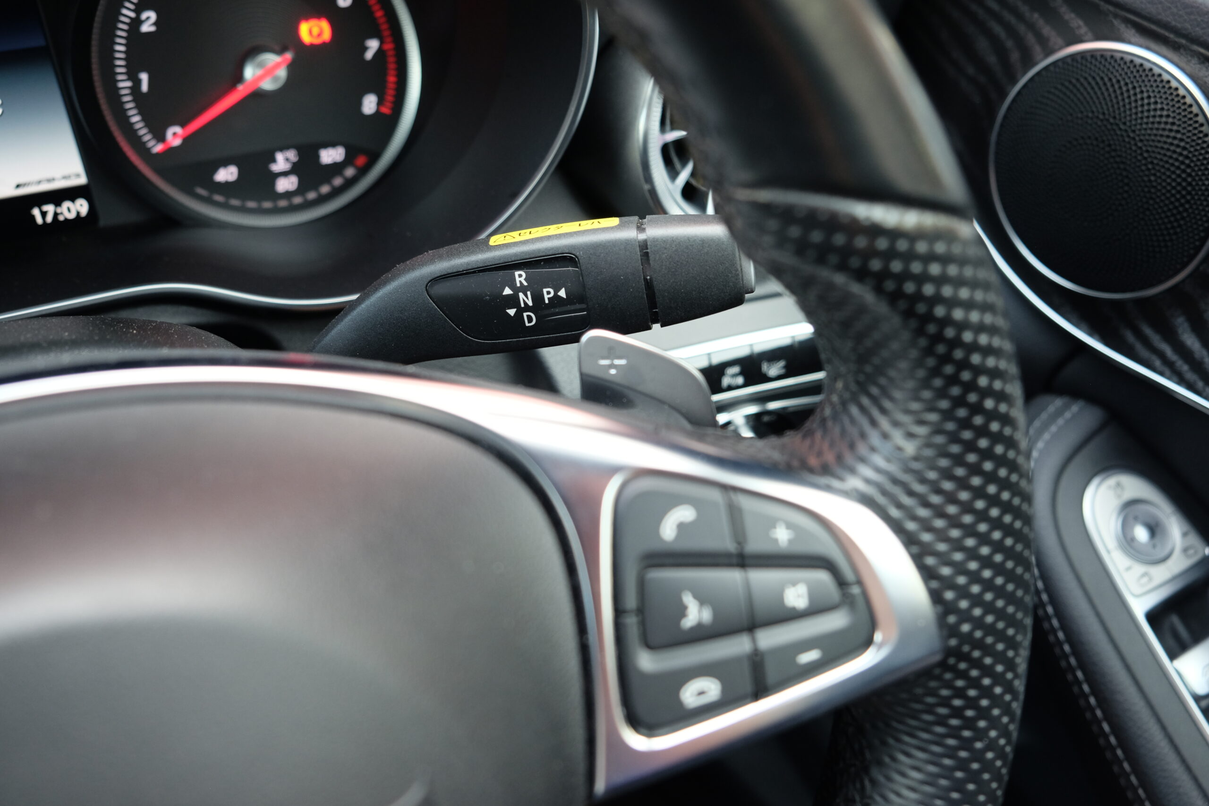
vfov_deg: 42.3
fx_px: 1041
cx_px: 604
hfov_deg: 60.3
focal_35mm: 31
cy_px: 403
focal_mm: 20.5
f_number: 4
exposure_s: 1/40
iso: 800
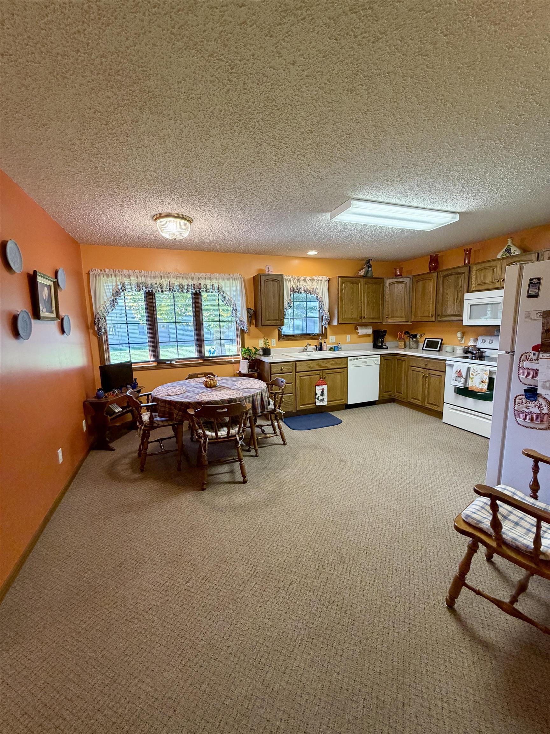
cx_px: 275
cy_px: 367
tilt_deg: -8.5
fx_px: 297
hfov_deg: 85.7
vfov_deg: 102.1
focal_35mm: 14
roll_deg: +1.1
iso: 250
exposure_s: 1/60
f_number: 2.2
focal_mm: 2.22
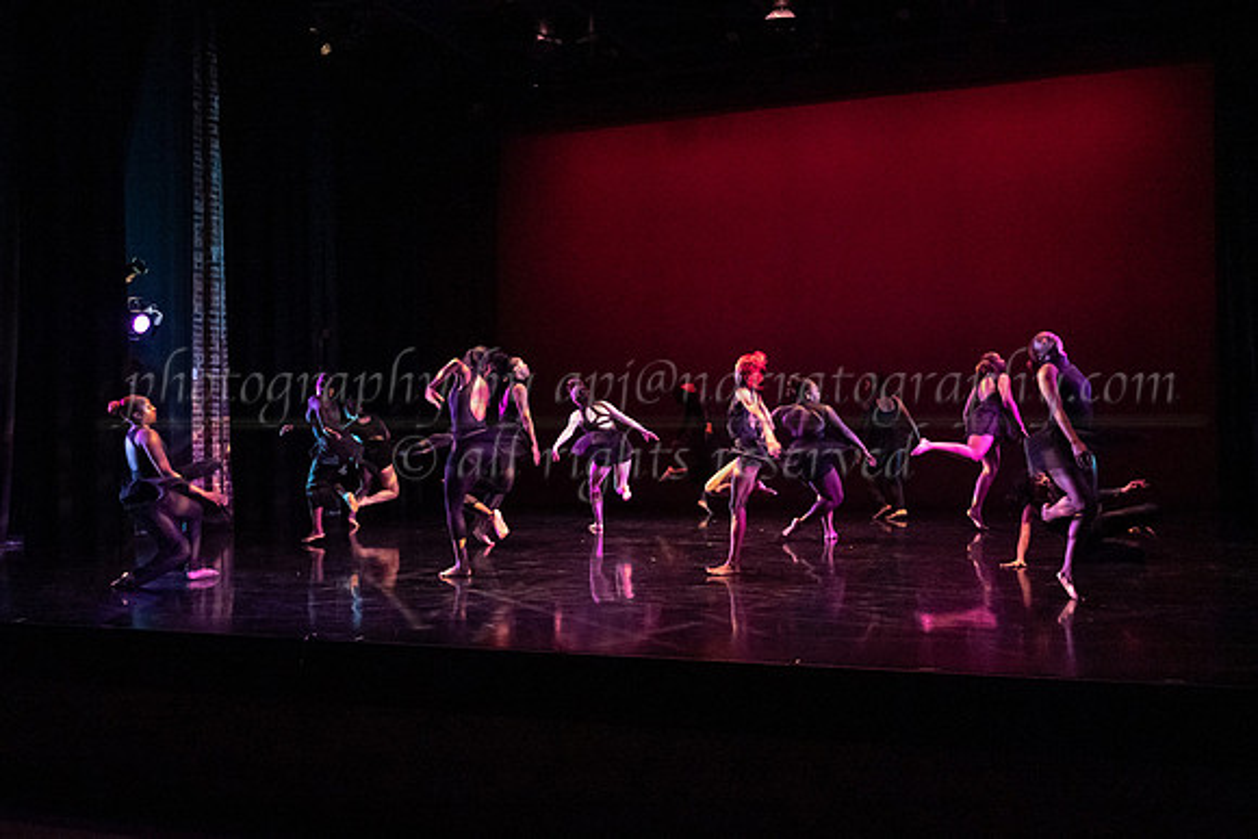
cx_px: 703
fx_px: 1173
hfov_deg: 56.2
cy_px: 402
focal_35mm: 34
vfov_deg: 39.4
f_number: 3.5
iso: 6400
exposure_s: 1/320
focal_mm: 28
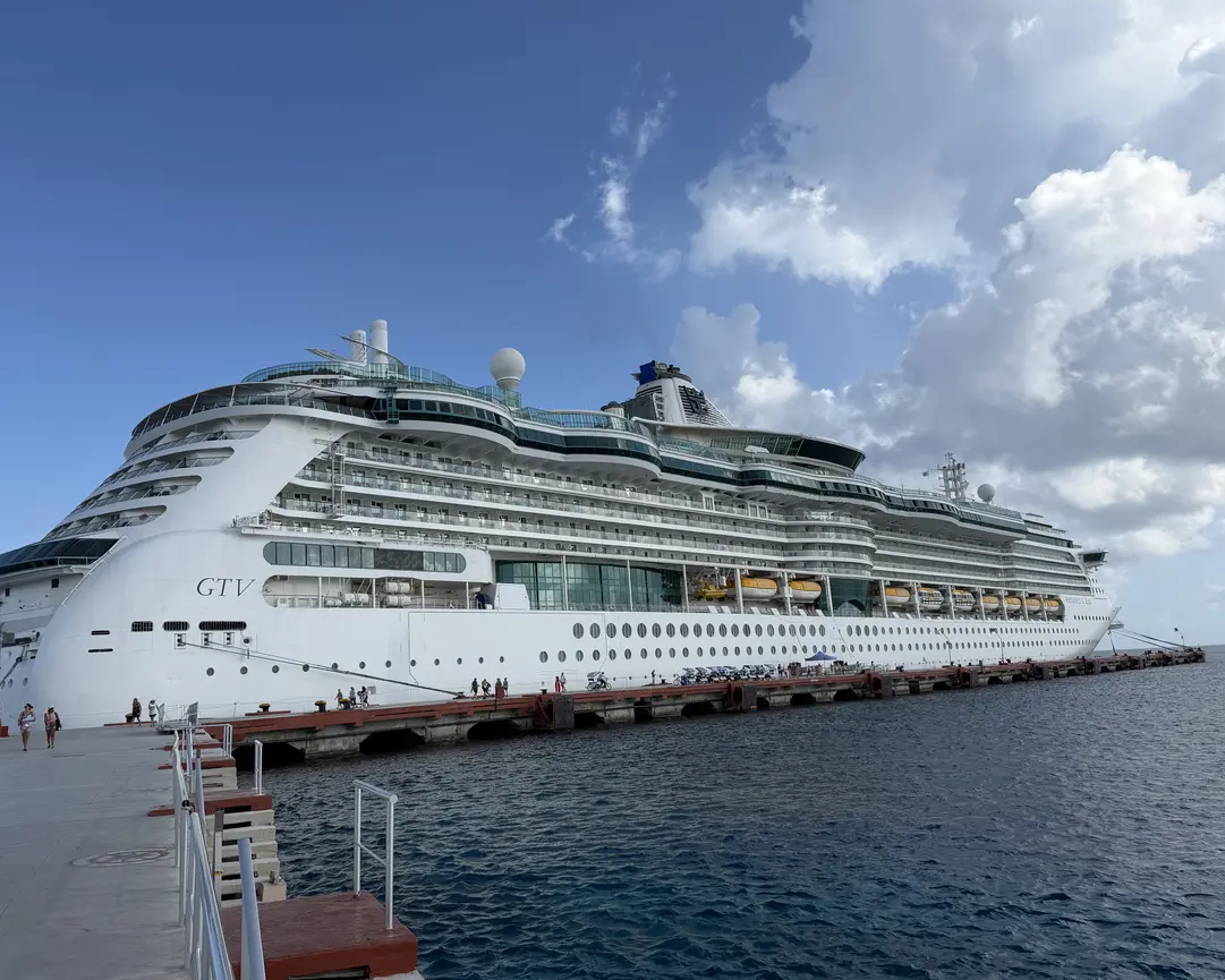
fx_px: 943
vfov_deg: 54.9
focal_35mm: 26
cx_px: 571
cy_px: 495
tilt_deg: +11.1
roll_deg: +2.8
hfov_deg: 66.0
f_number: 1.78
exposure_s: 1/5319
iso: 80
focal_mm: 6.76
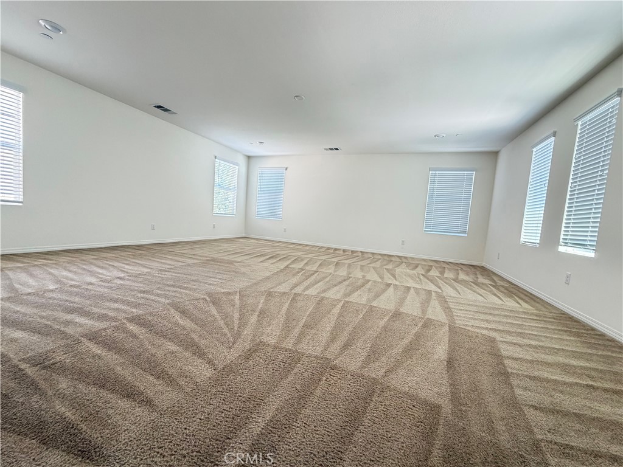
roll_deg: -3.5
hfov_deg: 102.1
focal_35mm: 14
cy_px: 234
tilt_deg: -4.1
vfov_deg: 85.7
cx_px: 312
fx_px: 252
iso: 400
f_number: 2.2
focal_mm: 2.22
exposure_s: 1/60
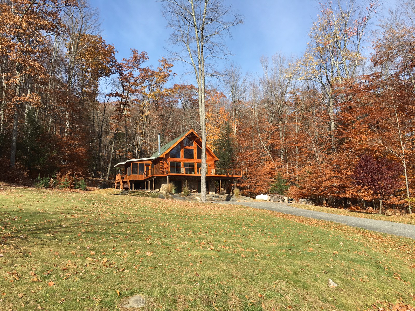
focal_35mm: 29
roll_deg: +1.5
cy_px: 156
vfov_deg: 48.2
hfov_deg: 61.7
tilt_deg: +9.2
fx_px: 348
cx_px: 208
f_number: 2.2
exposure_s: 1/1131
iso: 25
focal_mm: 4.15
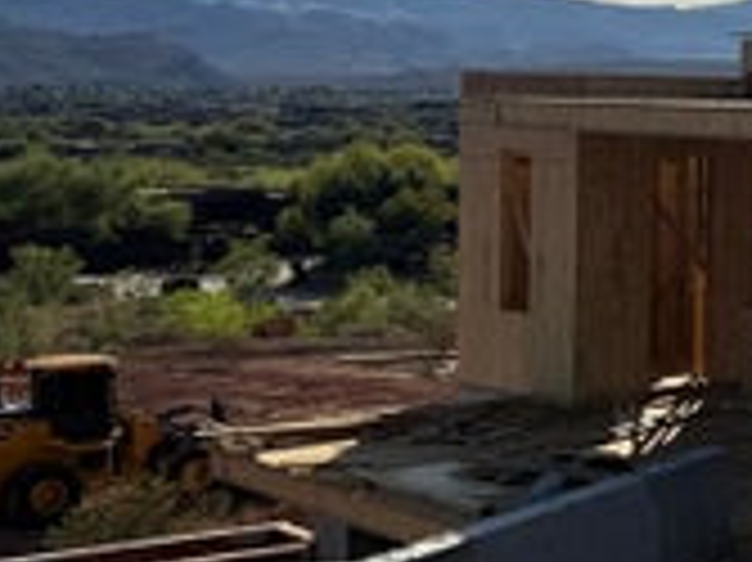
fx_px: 1997
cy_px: 157
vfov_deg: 16.0
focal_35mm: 92
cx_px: 1180
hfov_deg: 18.5
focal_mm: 6.76
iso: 80
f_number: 1.78
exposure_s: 1/14286
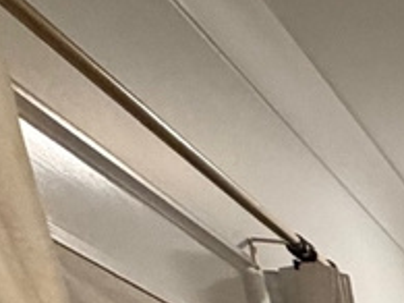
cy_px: 942
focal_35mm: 98
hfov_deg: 11.2
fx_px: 1143
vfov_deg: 10.3
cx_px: 1232
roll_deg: -0.4
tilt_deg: -16.4
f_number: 2.2
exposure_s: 1/60
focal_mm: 2.22
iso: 320
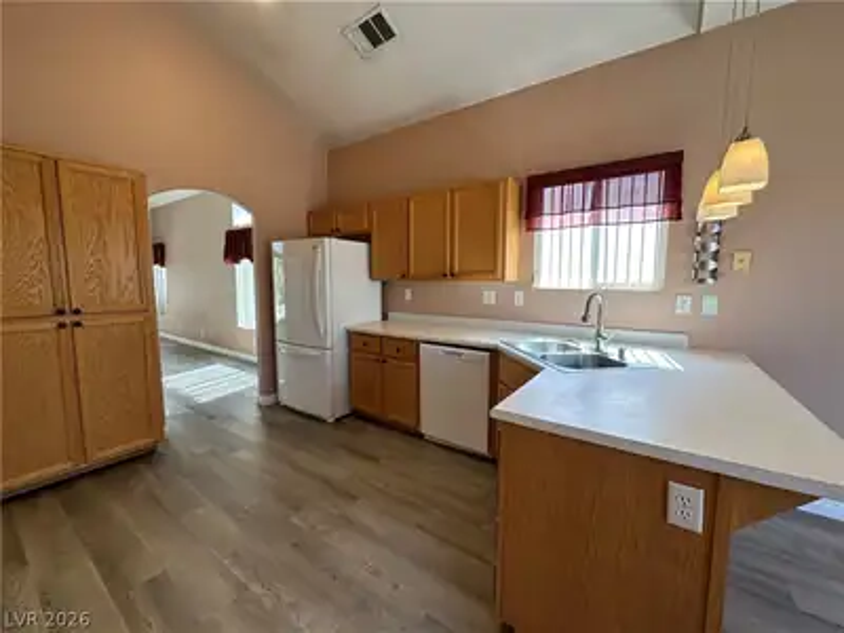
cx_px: 422
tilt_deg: -6.2
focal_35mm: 14
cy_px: 316
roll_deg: -0.1
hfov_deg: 102.1
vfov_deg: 85.7
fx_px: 341
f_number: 2.2
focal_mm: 2.22
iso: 80
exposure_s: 1/120
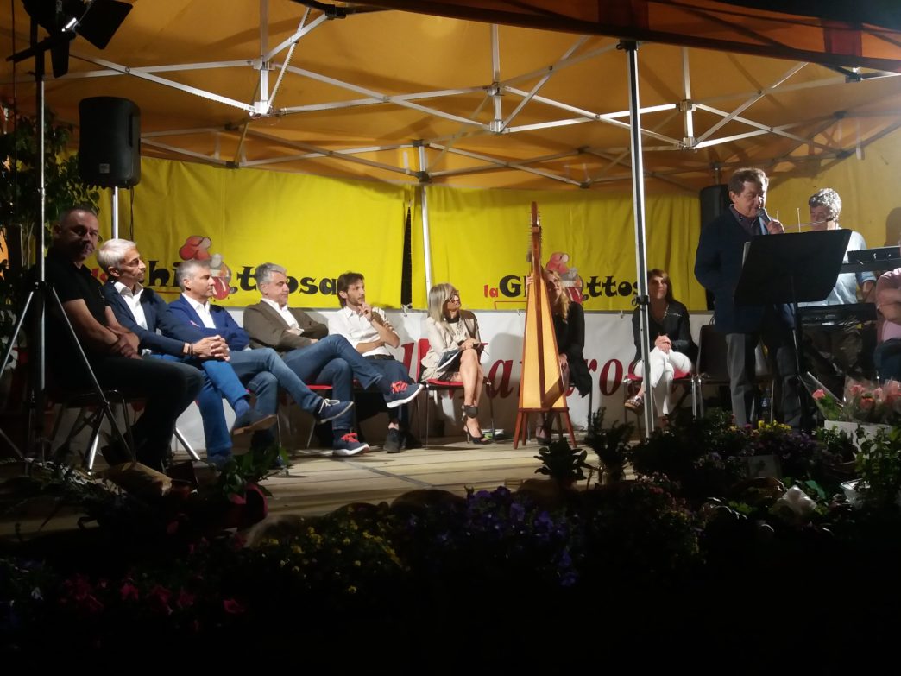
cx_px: 450
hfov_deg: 63.4
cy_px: 338
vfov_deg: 49.7
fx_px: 729
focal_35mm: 28
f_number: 1.9
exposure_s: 1/25
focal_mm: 3.7
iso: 160
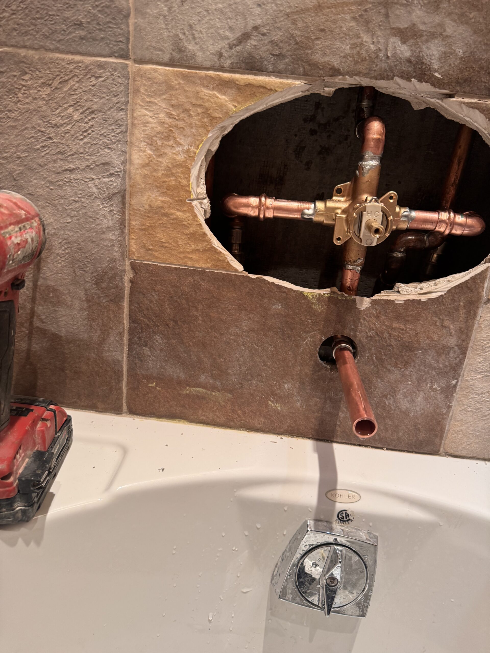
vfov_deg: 71.6
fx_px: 453
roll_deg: -6.5
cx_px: 245
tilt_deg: -19.4
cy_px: 326
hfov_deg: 56.8
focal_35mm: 24
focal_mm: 6.76
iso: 250
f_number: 1.78
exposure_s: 1/60
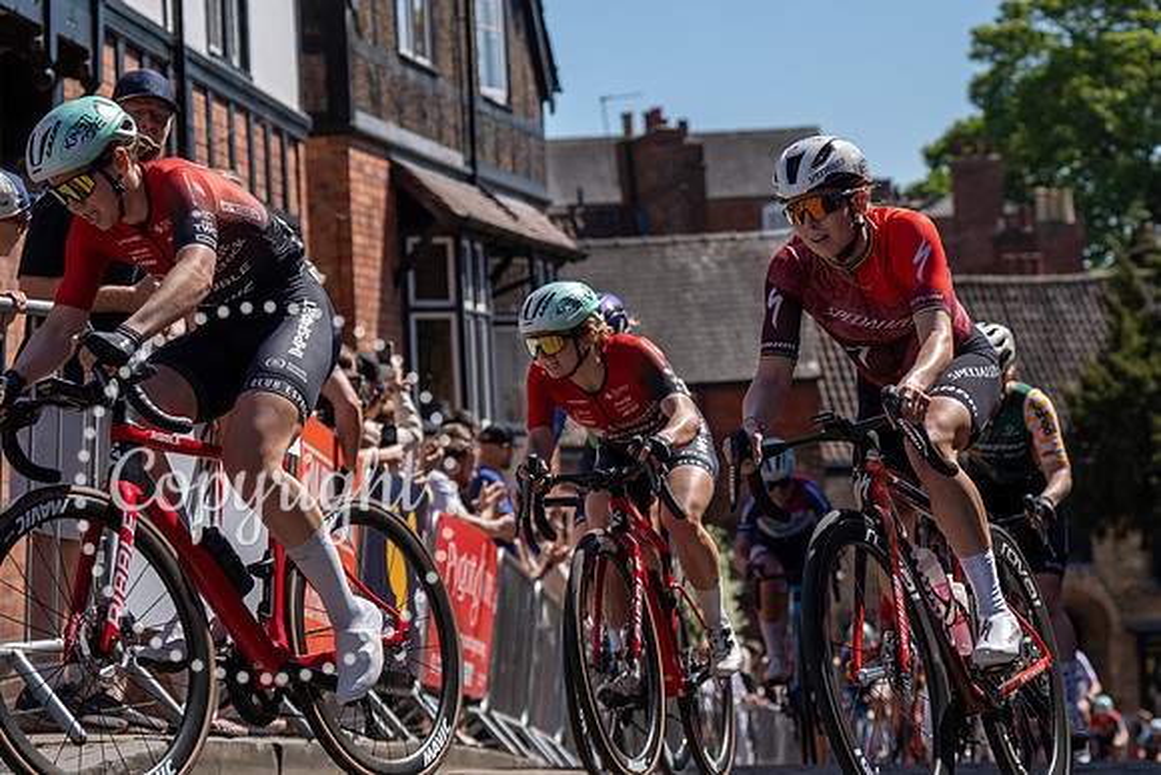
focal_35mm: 100
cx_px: 829
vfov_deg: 13.7
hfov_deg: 20.3
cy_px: 222
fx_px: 3224
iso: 100
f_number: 4
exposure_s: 1/1600
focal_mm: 70
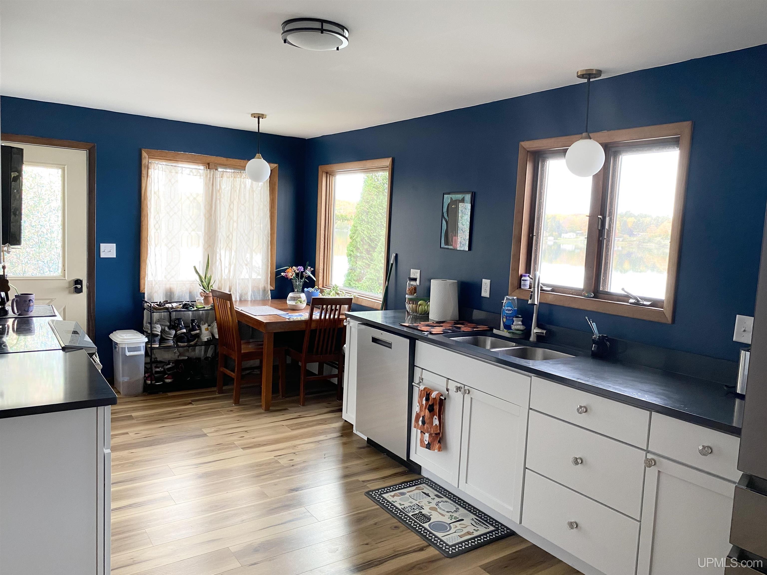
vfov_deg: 53.1
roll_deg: -2.6
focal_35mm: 26
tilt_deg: -5.1
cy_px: 288
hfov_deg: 67.3
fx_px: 576
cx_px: 384
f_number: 1.8
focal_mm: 4.25
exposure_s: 1/87
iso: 125
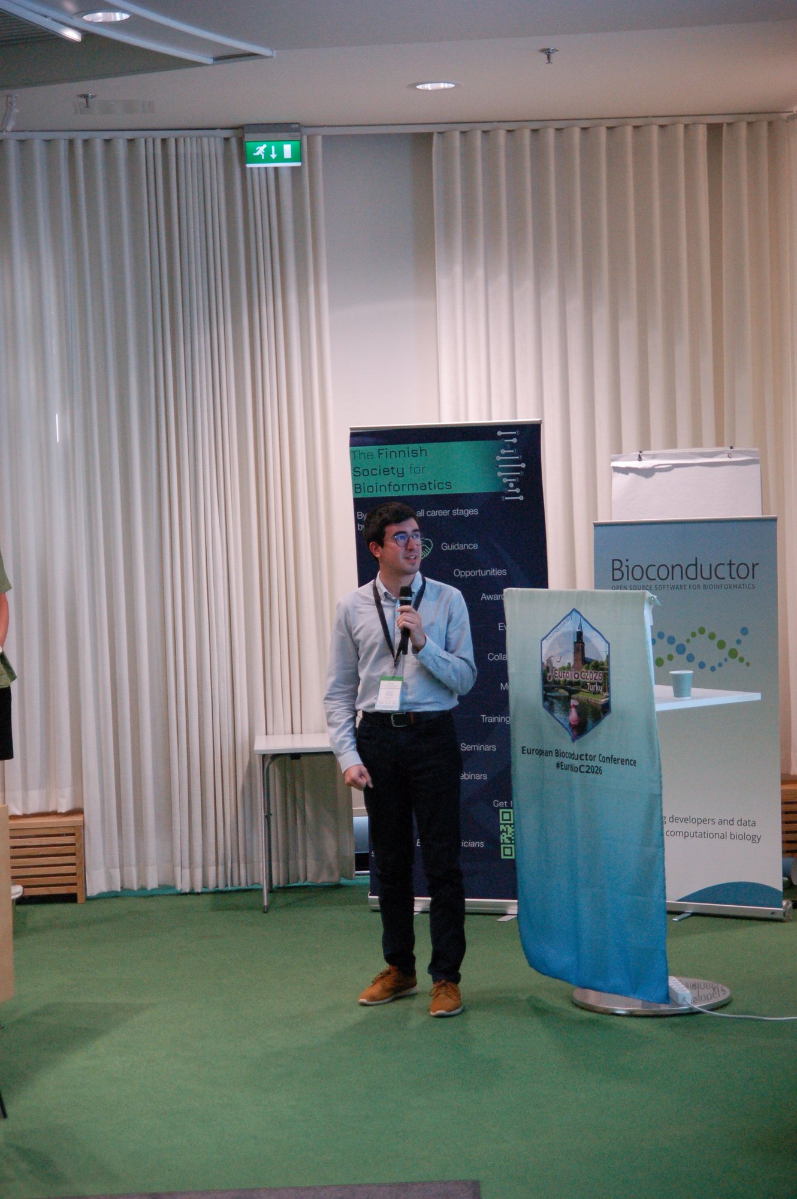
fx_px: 2495
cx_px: 398
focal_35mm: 75
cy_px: 600
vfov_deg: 27.0
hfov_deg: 18.2
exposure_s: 1/125
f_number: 3.2
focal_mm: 50
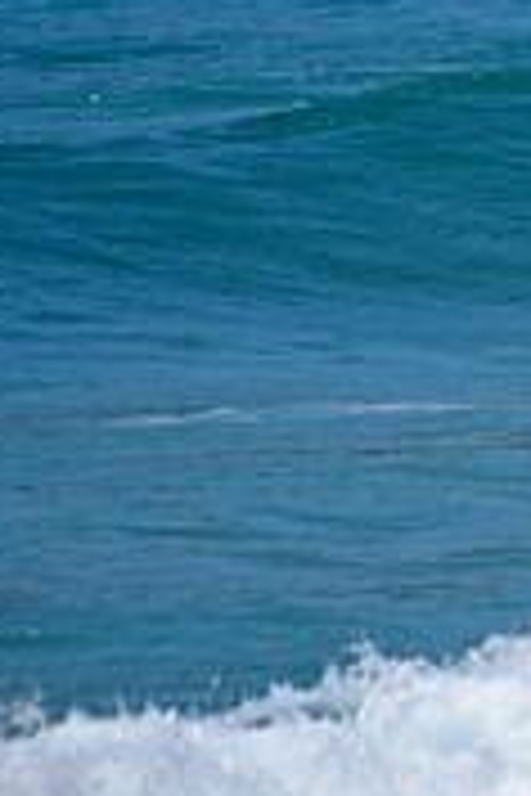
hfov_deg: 0.7
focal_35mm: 2012
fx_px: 44512
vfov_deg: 1.0
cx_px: 1496
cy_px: 229
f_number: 5.6
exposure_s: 1/2000
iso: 90
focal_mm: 500
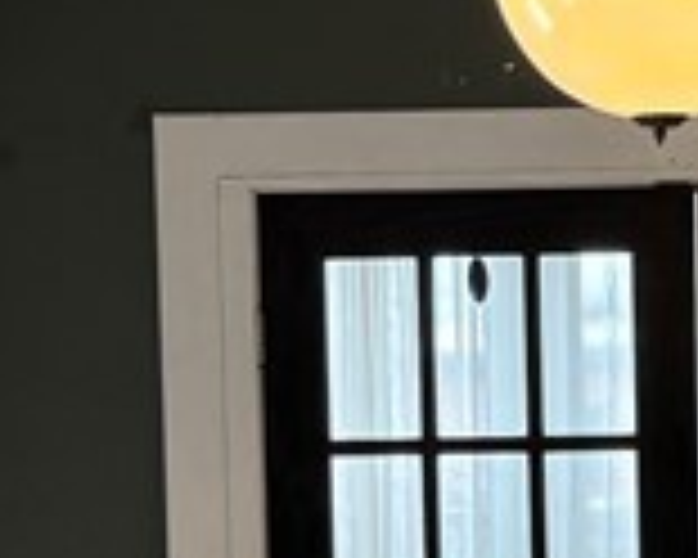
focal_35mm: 155
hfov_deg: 12.3
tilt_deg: -3.9
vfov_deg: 9.8
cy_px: 698
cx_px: 639
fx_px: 3202
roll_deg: +1.3
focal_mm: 6.76
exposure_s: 1/60
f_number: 1.78
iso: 200
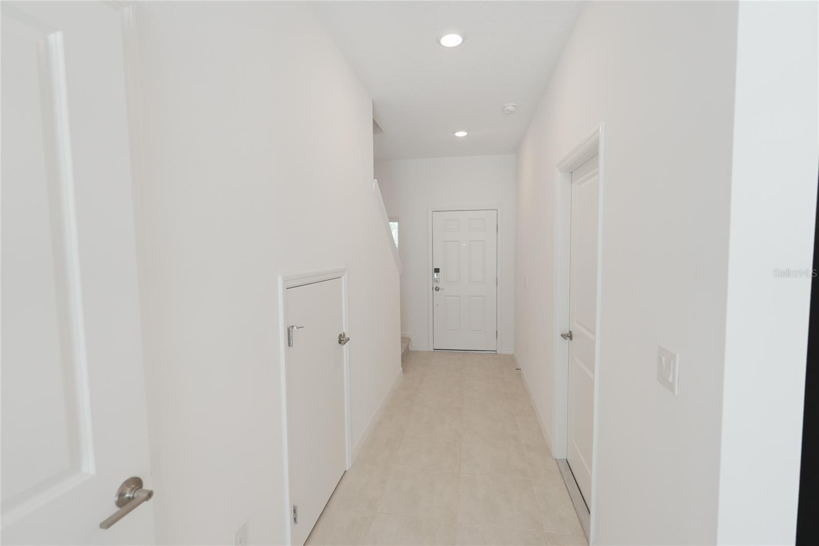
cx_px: 410
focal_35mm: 16
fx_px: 364
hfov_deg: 96.7
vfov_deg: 73.8
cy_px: 273
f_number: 2.5
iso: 100
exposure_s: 1/50
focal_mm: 11
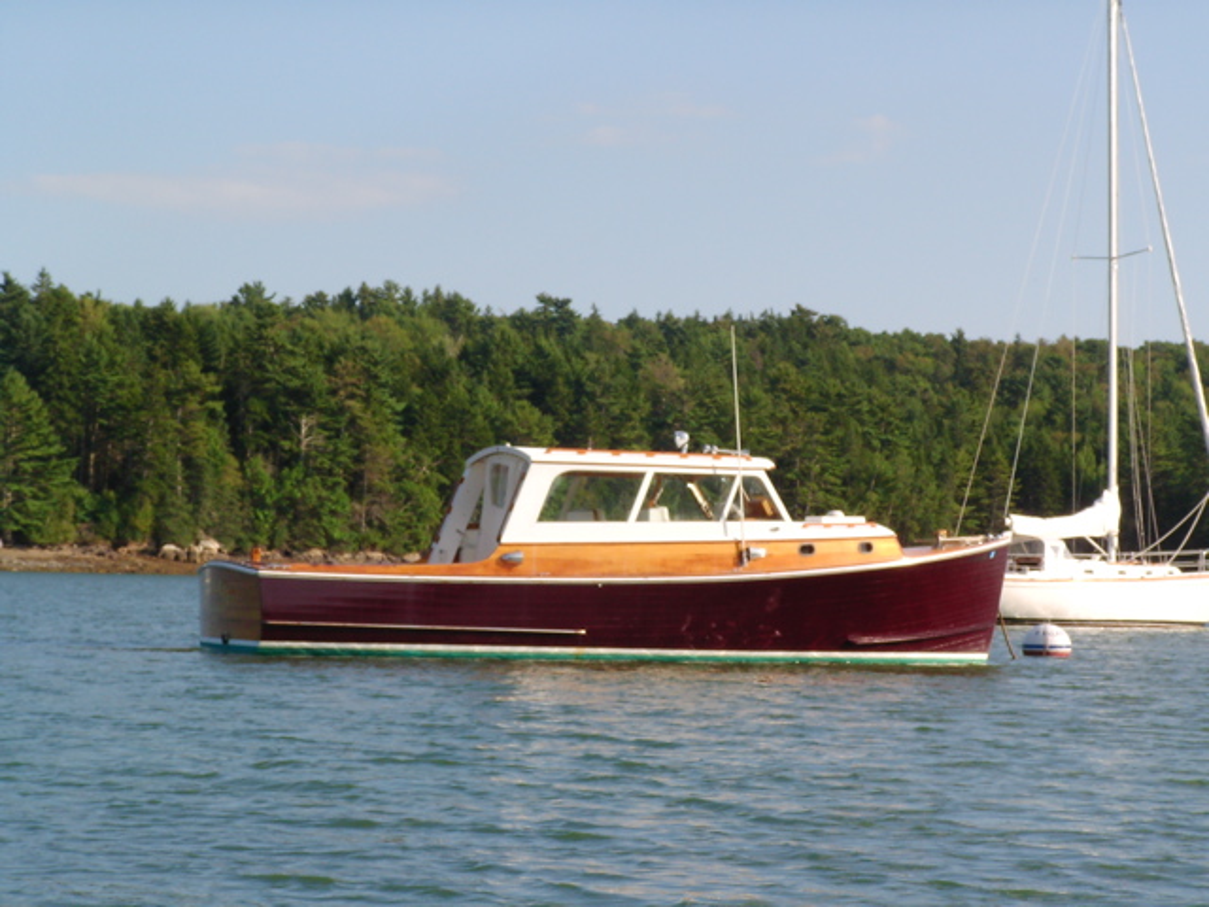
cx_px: 604
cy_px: 454
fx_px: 3562
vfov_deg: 14.5
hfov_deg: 19.3
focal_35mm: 102
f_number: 6.4
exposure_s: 1/260
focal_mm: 15.6
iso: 50
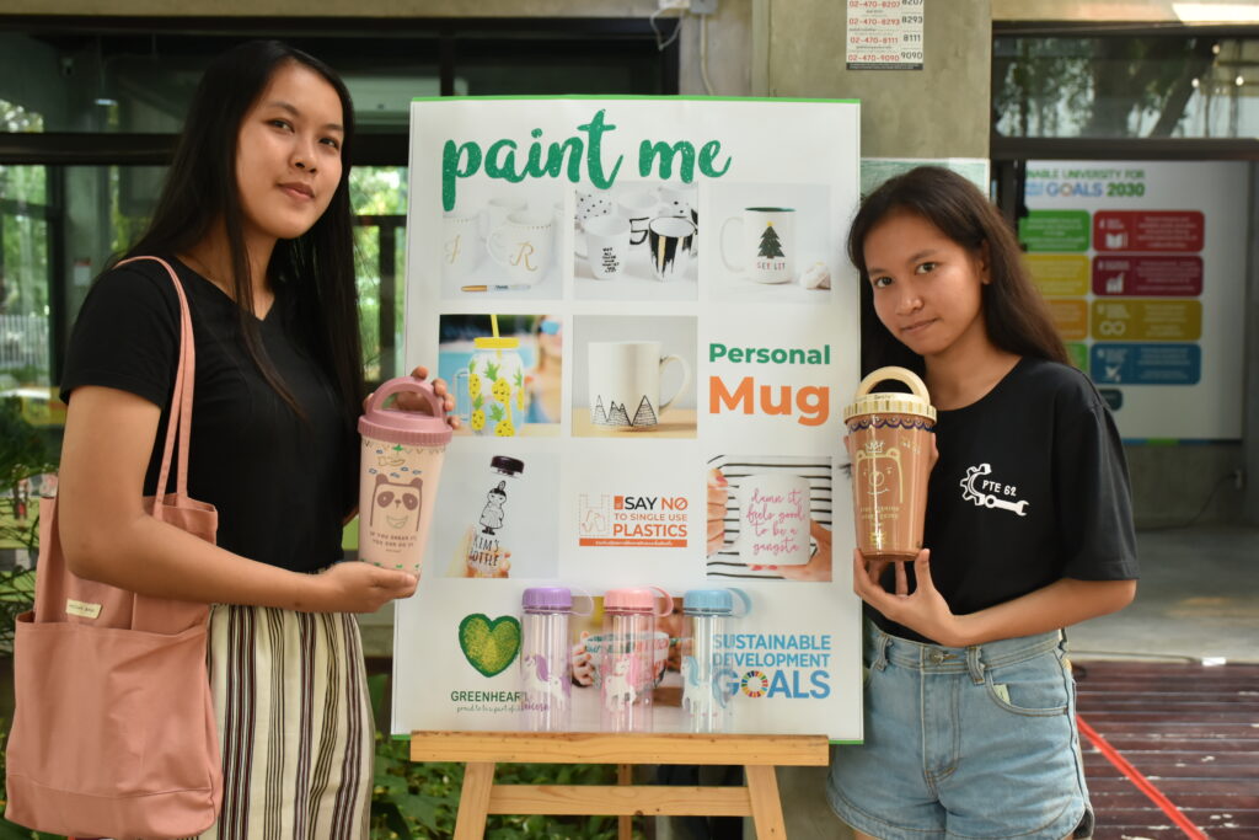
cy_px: 420
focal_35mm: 48
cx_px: 630
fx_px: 1679
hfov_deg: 41.1
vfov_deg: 28.1
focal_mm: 32
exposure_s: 1/250
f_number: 4
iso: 640
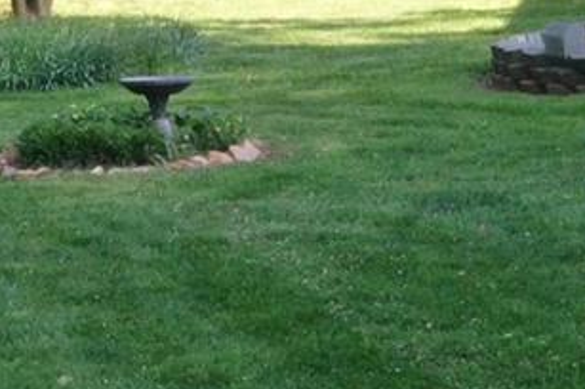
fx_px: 3035
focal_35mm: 187
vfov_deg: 7.3
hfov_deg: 10.8
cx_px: 728
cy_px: -12
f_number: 11
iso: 100
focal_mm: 10.26
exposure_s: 1/15
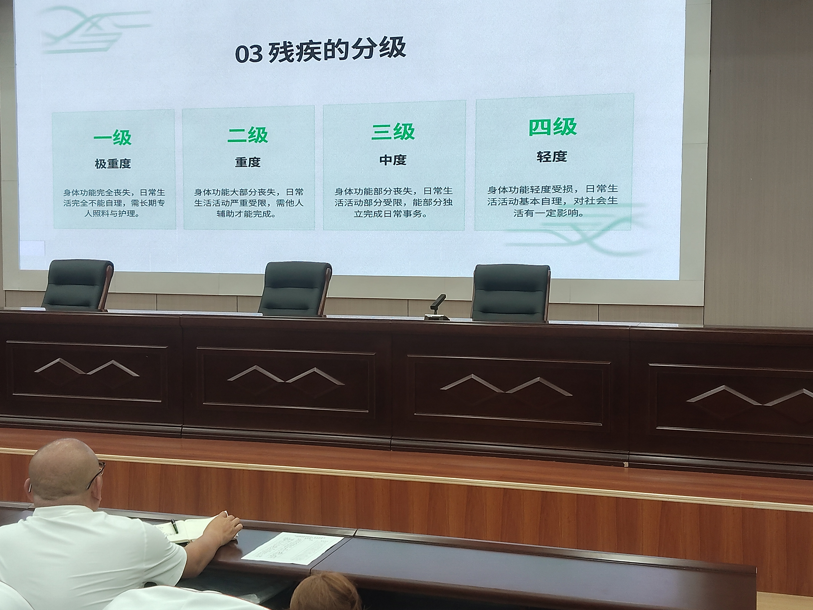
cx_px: 406
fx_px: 1080
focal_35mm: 46
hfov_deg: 41.2
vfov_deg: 31.5
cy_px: 305
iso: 525
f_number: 1.8
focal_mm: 4.05
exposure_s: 1/50
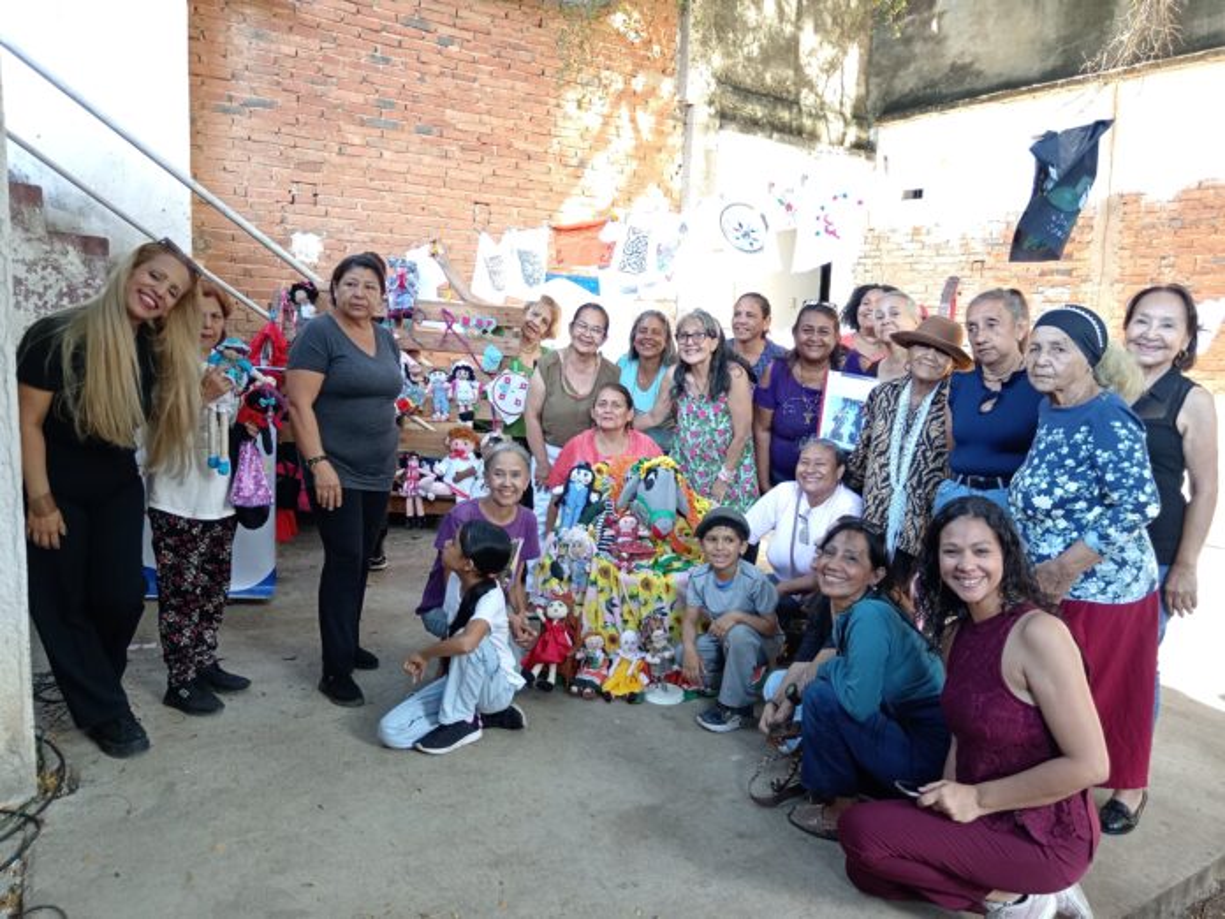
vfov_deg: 51.4
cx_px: 612
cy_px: 460
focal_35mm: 27
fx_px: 955
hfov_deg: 65.3
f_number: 1.9
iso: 583
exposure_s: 1/60
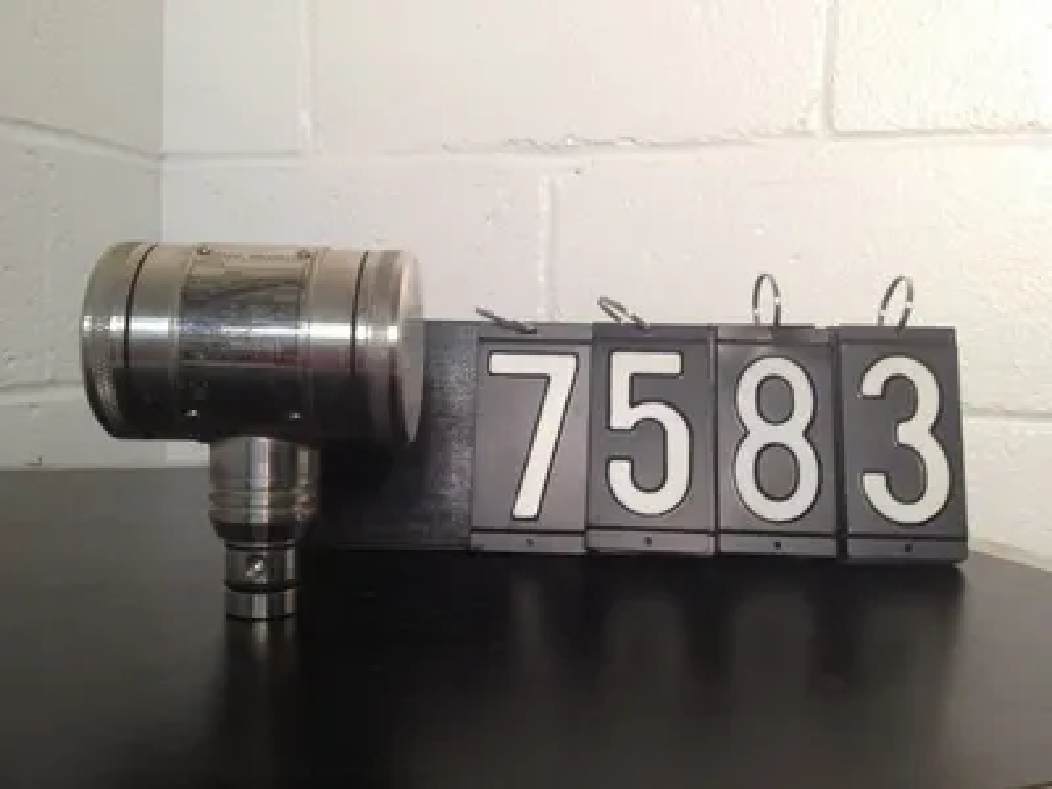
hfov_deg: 52.6
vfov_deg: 40.7
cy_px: 394
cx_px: 526
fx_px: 1064
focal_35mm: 35
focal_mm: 4.28
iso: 64
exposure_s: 1/20
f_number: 2.4
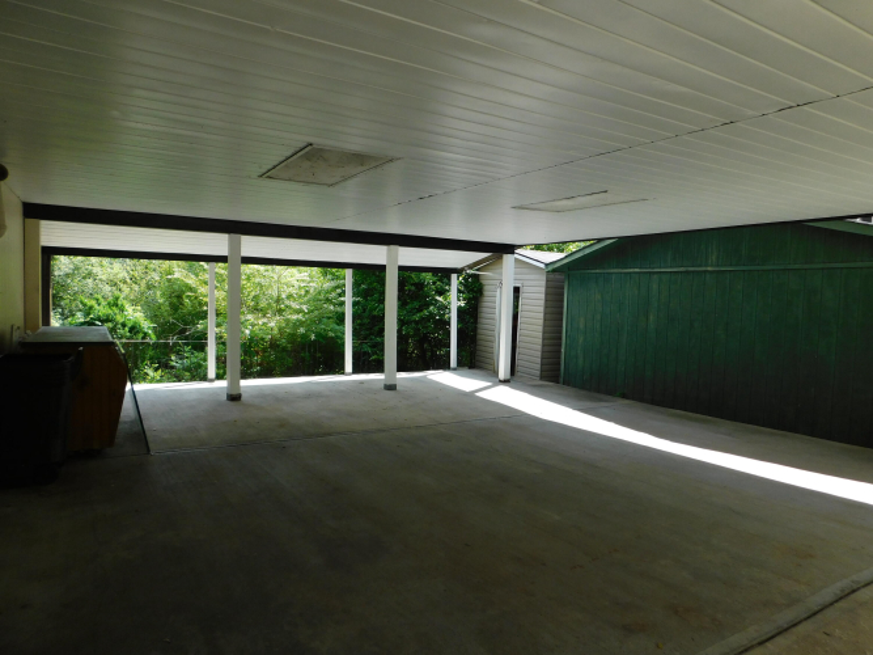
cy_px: 328
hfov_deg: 73.9
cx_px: 436
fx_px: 580
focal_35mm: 23
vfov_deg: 58.9
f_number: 3
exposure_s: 1/400
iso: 125
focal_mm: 4
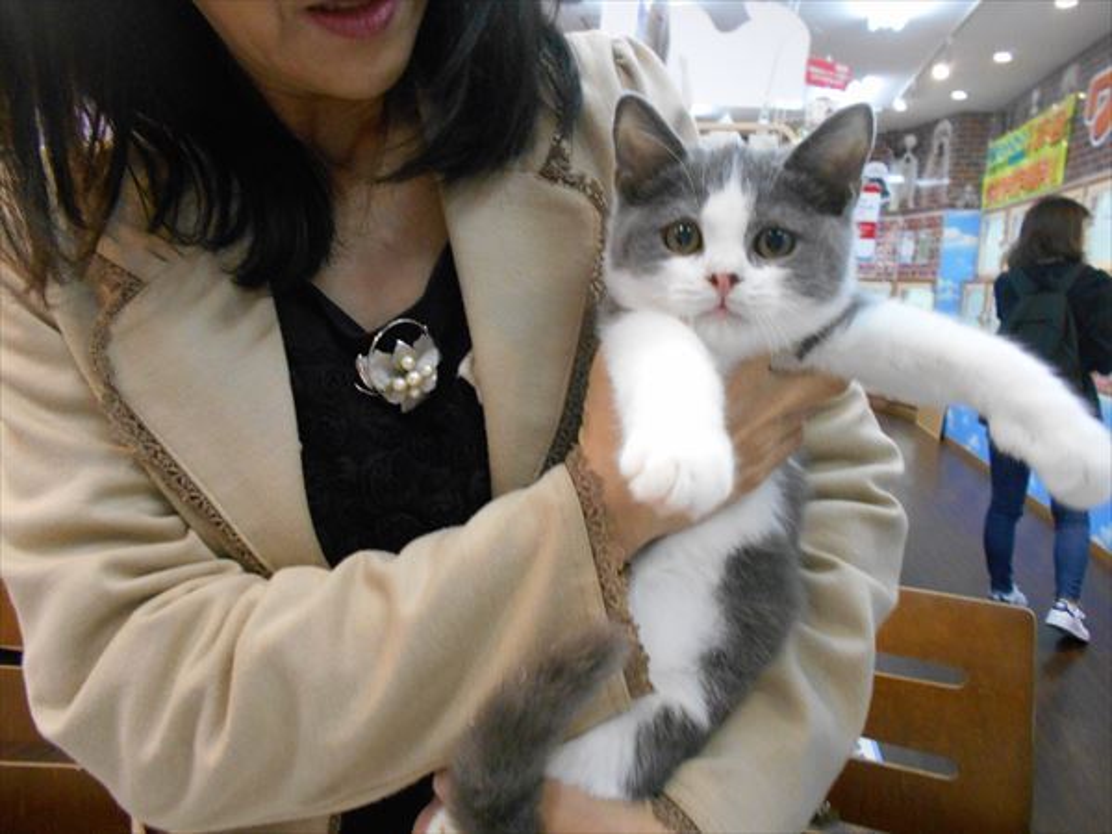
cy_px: 417
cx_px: 556
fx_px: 835
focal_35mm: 26
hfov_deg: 67.3
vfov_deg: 53.1
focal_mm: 4.6
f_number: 3.2
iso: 560
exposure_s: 1/60
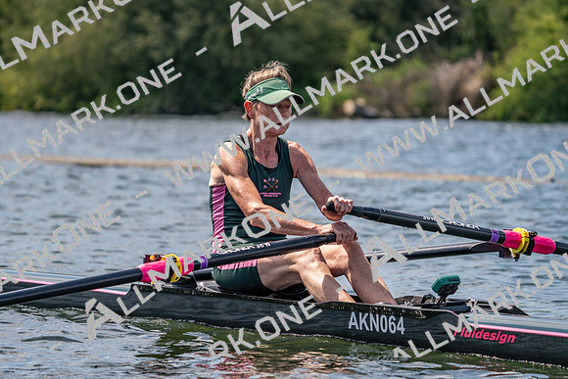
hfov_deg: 9.4
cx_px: 284
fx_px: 3440
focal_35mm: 218
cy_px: 190
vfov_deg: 6.3
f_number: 5.6
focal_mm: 218
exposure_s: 1/2000
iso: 320
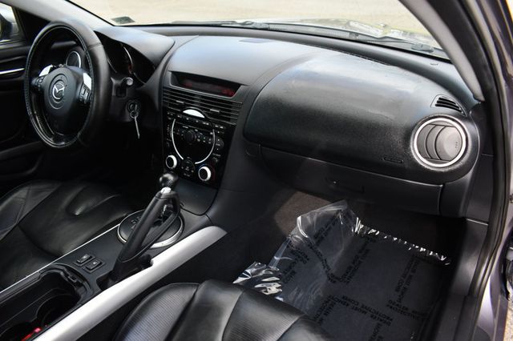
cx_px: 256
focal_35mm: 27
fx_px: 385
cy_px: 170
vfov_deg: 47.9
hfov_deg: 67.4
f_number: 4.5
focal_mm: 18
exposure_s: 1/250
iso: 400
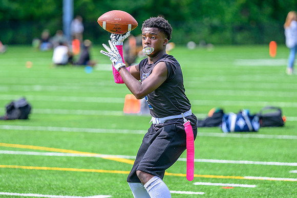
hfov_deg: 8.0
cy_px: 82
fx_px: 2121
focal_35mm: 257
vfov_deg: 5.3
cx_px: 139
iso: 220
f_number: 2.8
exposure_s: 1/2000
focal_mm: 170
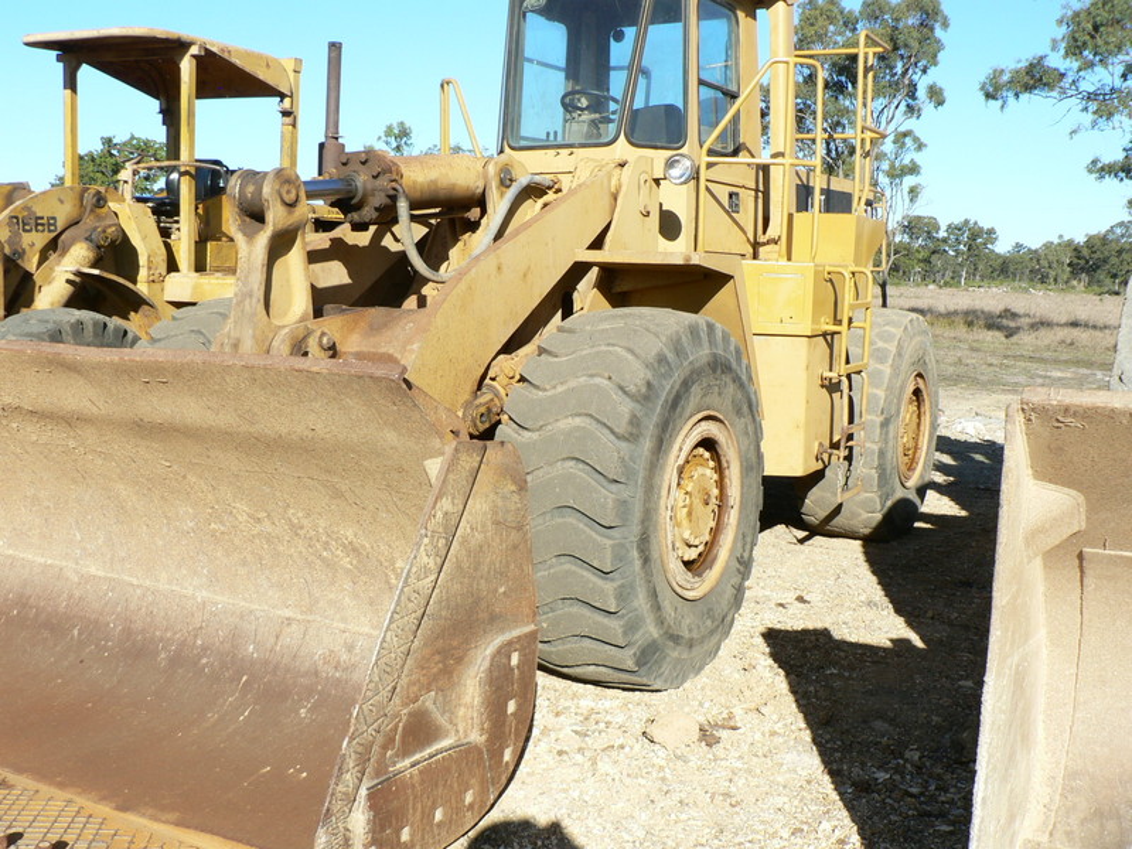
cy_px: 424
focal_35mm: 36
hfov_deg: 51.4
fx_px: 1177
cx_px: 566
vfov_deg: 39.7
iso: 80
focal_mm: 6
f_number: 5
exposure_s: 1/200
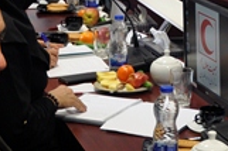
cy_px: -49
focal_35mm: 149
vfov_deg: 9.0
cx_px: 245
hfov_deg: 13.5
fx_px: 943
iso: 640
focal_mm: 25
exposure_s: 1/60
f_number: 4
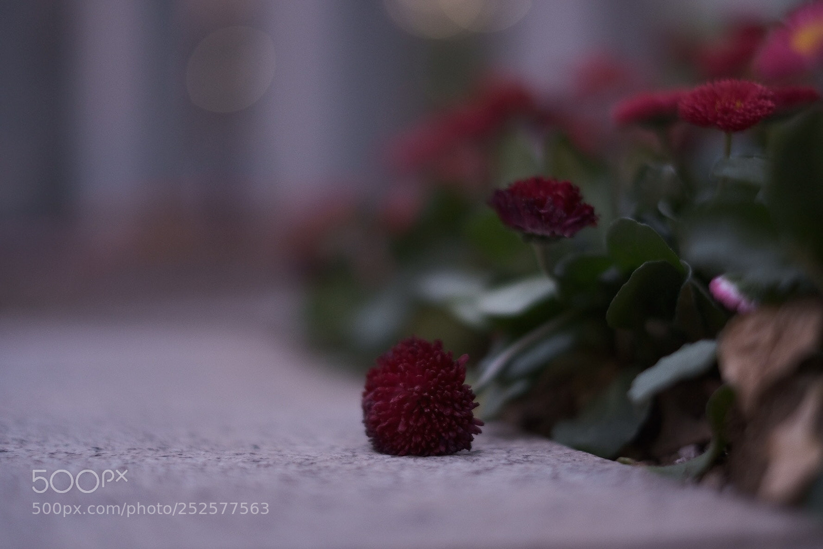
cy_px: 274
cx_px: 412
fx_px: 1212
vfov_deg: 25.5
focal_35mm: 53
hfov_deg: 37.5
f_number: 1.4
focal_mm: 35
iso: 800
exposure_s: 1/50
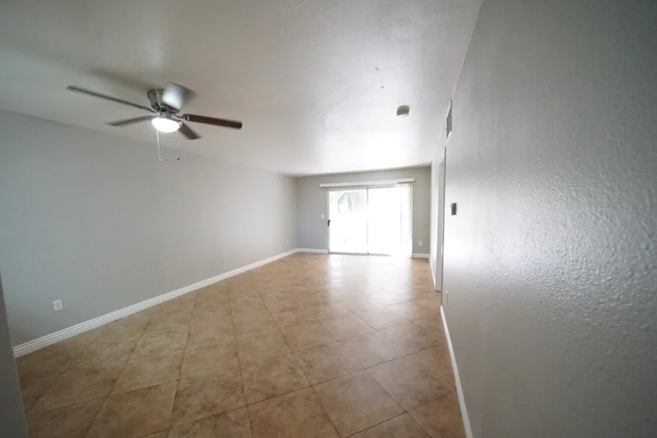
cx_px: 310
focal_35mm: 13
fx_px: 237
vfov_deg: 85.3
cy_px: 231
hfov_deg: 108.2
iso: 10000
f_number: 9
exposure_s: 1/80
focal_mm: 12
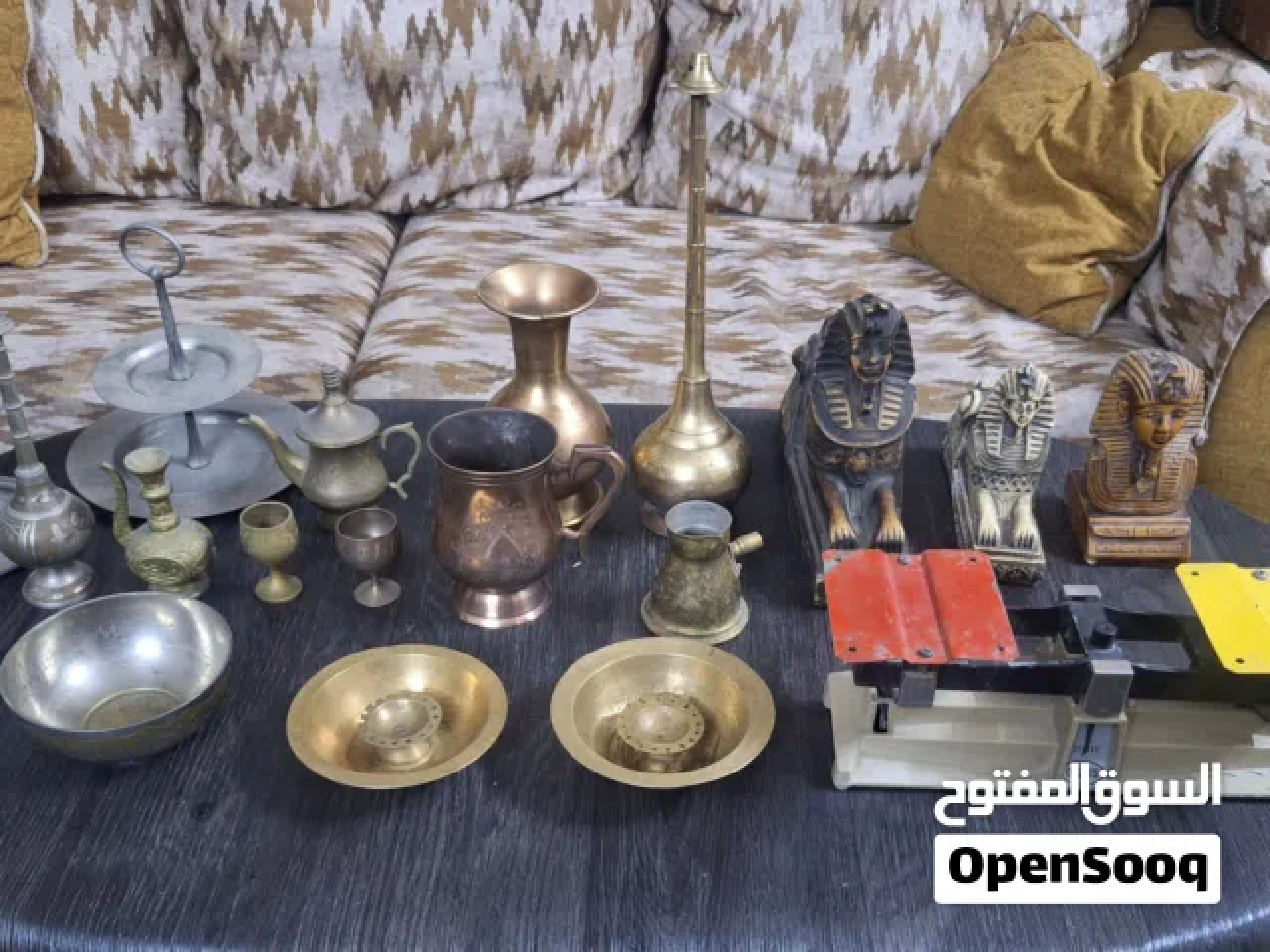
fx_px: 844
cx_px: 635
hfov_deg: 73.9
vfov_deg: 58.9
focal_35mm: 23
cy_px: 476
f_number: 1.8
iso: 400
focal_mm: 5.54
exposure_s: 1/25
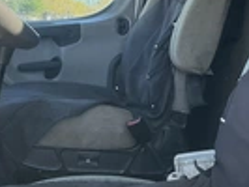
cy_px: 47
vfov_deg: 16.9
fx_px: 626
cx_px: 178
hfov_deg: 22.3
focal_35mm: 87
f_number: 1.8
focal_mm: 3
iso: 32
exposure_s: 1/172
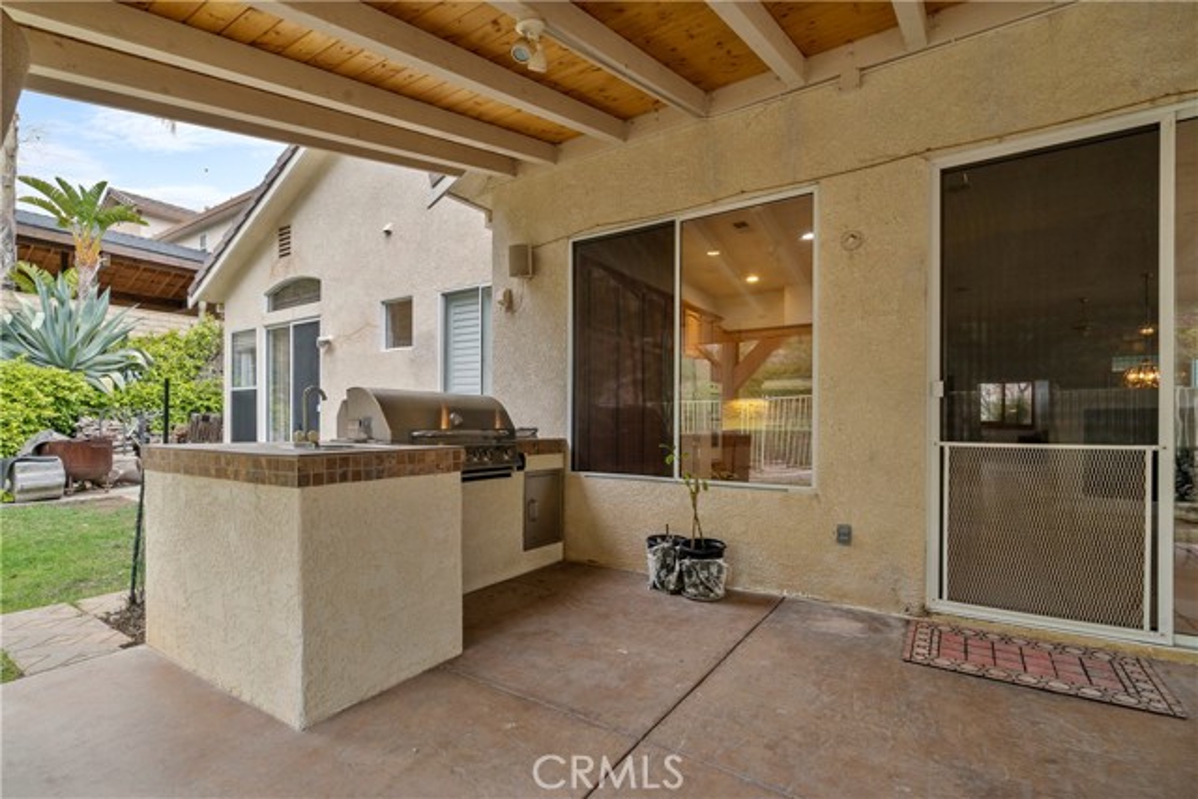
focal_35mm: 16
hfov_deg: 96.7
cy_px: 400
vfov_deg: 73.8
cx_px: 599
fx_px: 533
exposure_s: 1/25
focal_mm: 16
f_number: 11
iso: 250
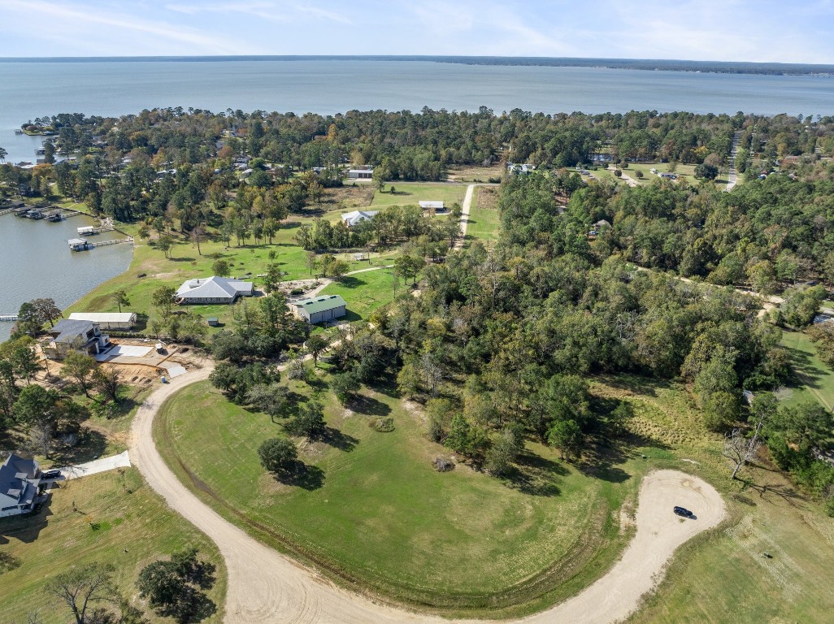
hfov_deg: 71.6
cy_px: 312
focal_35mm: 24
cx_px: 417
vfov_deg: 56.8
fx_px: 578
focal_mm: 12.29
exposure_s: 1/3200
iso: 130
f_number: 2.8
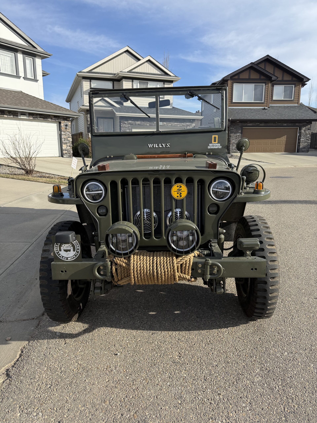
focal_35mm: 24
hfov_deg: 56.8
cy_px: 212
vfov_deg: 71.6
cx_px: 158
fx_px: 293
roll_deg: +0.6
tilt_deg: -12.1
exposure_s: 1/3759
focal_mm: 6.76
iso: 100
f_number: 1.78
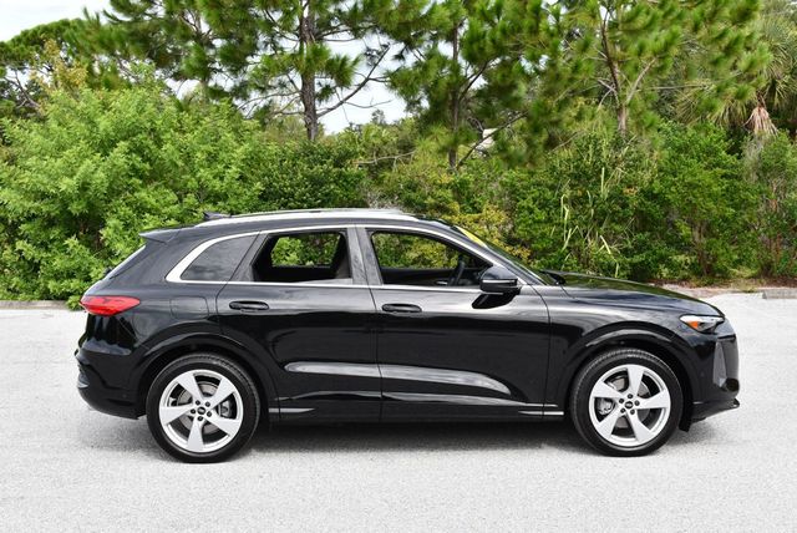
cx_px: 398
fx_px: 1064
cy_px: 266
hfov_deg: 41.1
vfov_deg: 28.1
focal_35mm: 48
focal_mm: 24
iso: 200
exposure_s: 1/250
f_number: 8
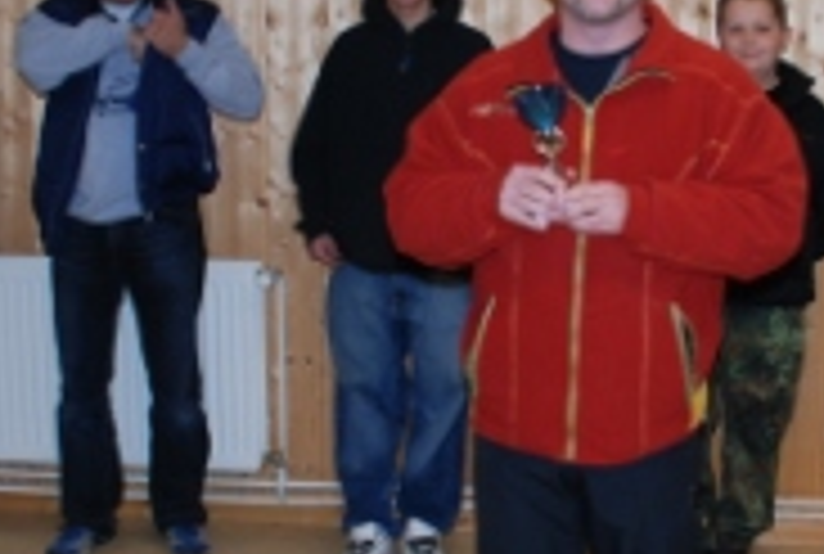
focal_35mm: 66
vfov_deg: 20.7
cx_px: 603
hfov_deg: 30.0
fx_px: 1514
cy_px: 311
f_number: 4
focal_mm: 18
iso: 400
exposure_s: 1/60
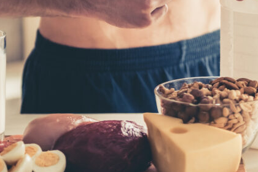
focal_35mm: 151
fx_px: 1082
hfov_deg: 13.6
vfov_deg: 9.0
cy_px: 15
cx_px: 179
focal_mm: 62
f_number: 2.8
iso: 1000
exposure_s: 1/200
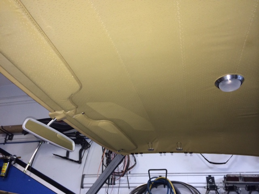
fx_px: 224
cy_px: 97
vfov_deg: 46.8
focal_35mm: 30
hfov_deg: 60.0
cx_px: 130
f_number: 2.2
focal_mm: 4.12
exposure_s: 1/16
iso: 160
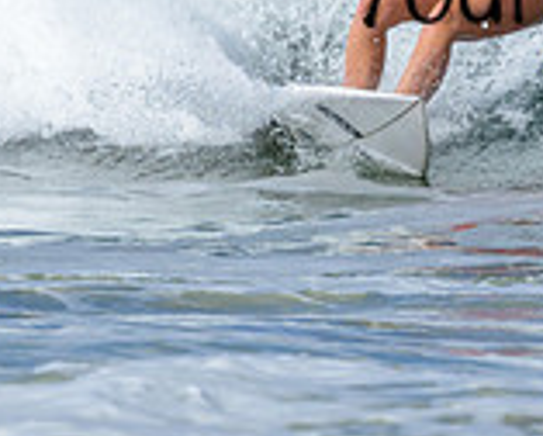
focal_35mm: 3812
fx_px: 61338
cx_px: 524
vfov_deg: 0.4
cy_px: -122
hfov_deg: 0.5
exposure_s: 1/3200
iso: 220
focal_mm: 800
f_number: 6.3
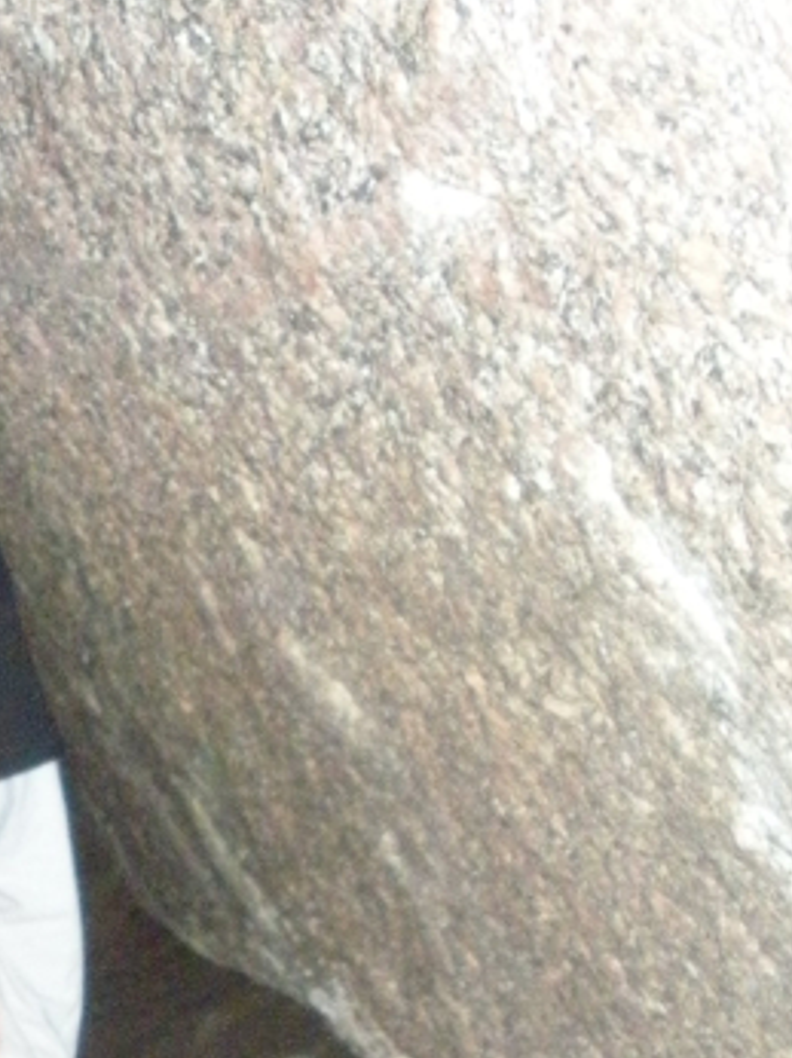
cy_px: 1315
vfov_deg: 16.9
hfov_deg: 13.1
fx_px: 3390
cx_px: -58
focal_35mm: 111
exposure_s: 1/60
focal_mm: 6.3
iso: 749
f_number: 3.5
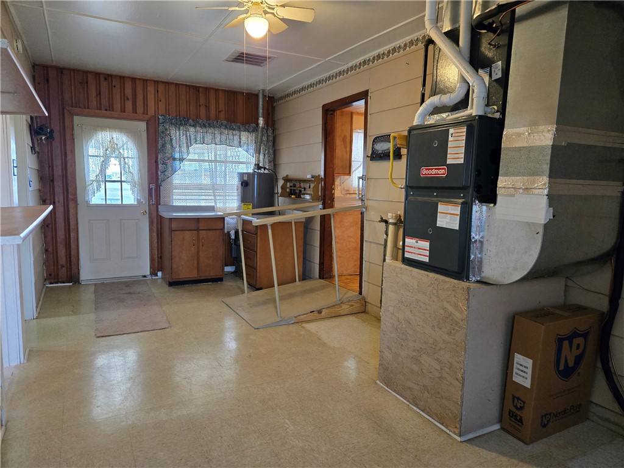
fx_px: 415
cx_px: 312
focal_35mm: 23
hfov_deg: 73.9
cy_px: 234
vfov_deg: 58.9
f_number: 1.8
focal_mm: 5.4
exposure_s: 1/120
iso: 800
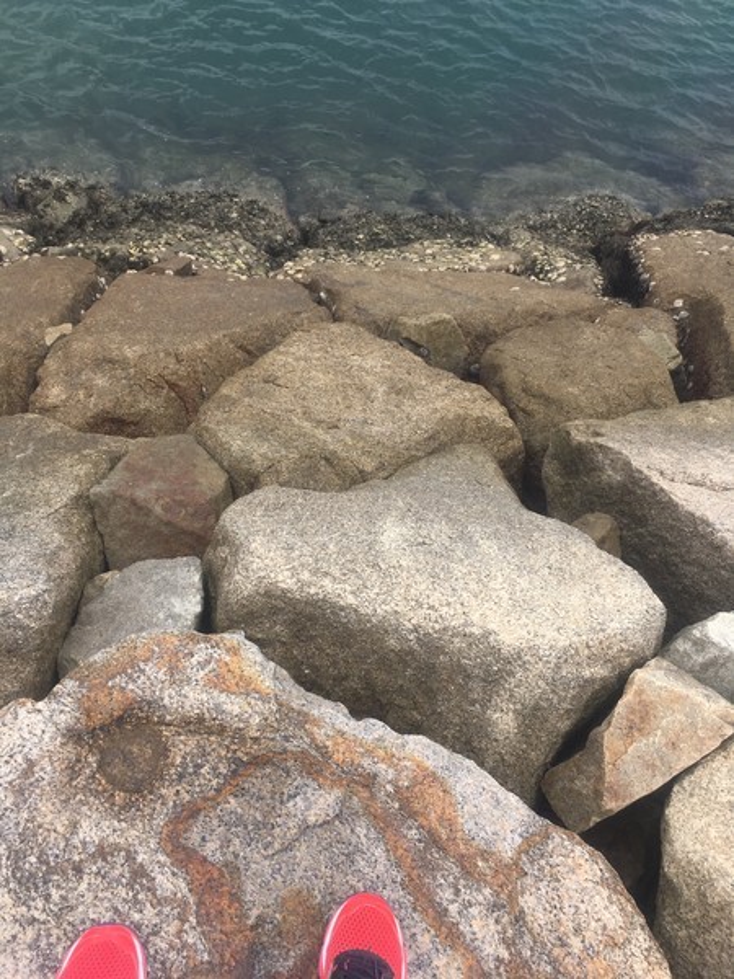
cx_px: 367
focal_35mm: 29
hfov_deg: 48.2
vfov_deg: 61.7
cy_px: 490
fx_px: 820
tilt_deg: -60.3
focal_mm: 4.15
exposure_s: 1/732
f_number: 2.2
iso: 25
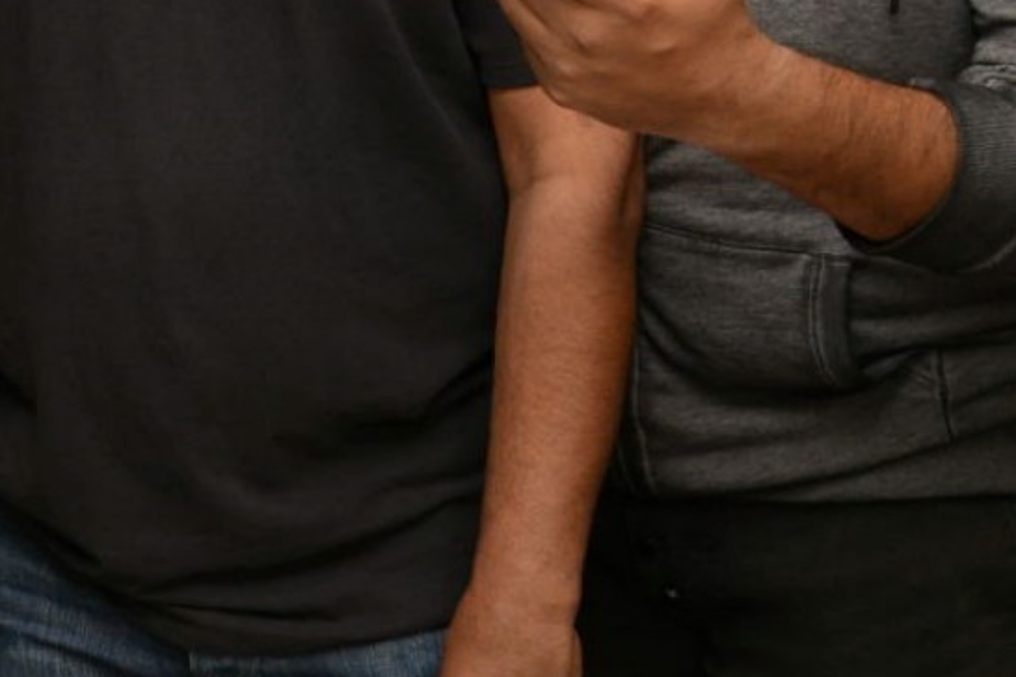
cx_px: -176
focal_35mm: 99
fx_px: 2794
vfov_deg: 13.8
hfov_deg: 19.5
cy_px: 177
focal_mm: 24
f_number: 5.6
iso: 800
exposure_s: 1/125
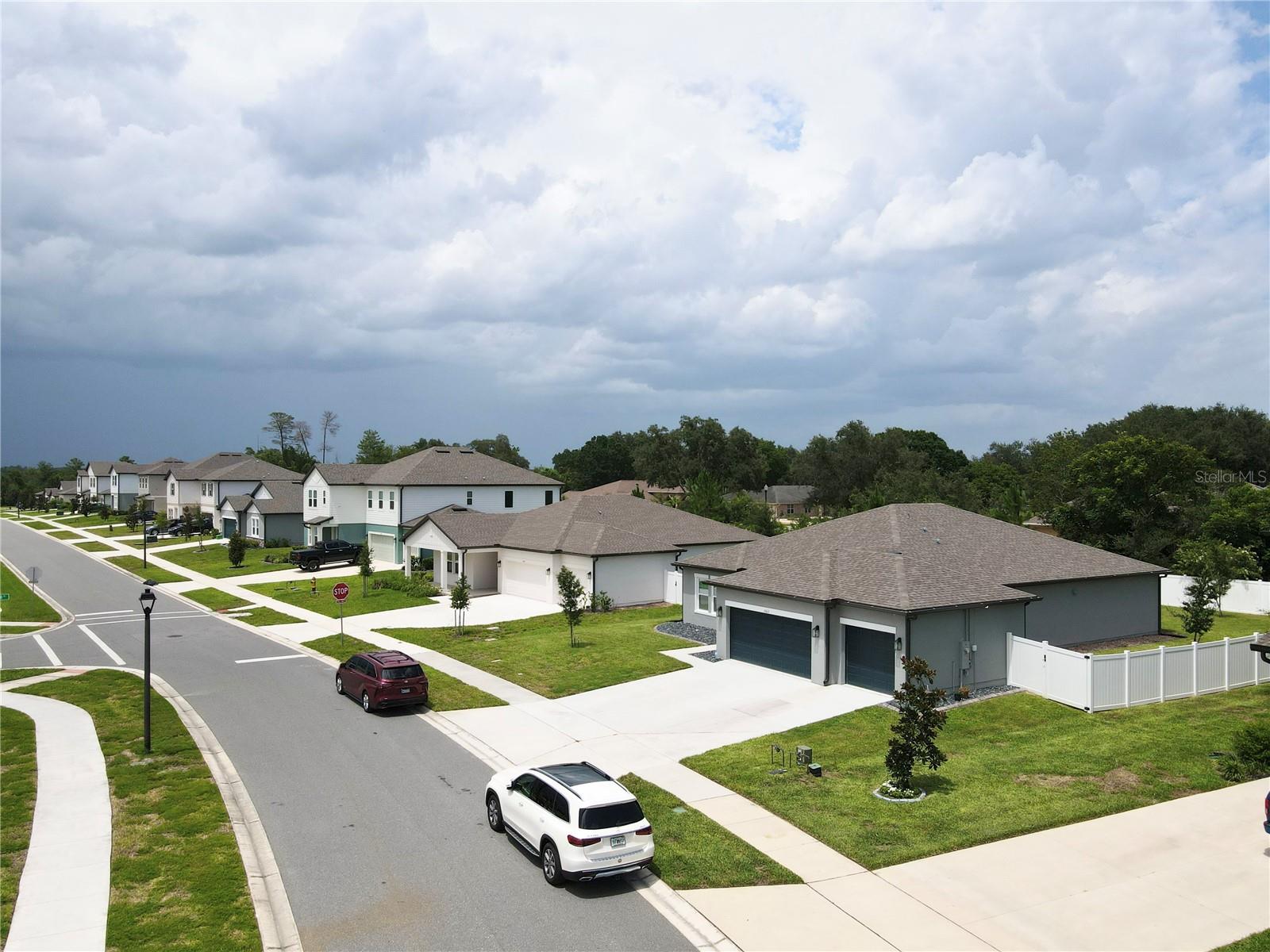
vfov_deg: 56.8
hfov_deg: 71.6
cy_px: 476
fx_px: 881
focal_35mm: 24
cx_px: 635
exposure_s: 1/1500
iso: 100
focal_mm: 4.5
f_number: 2.8
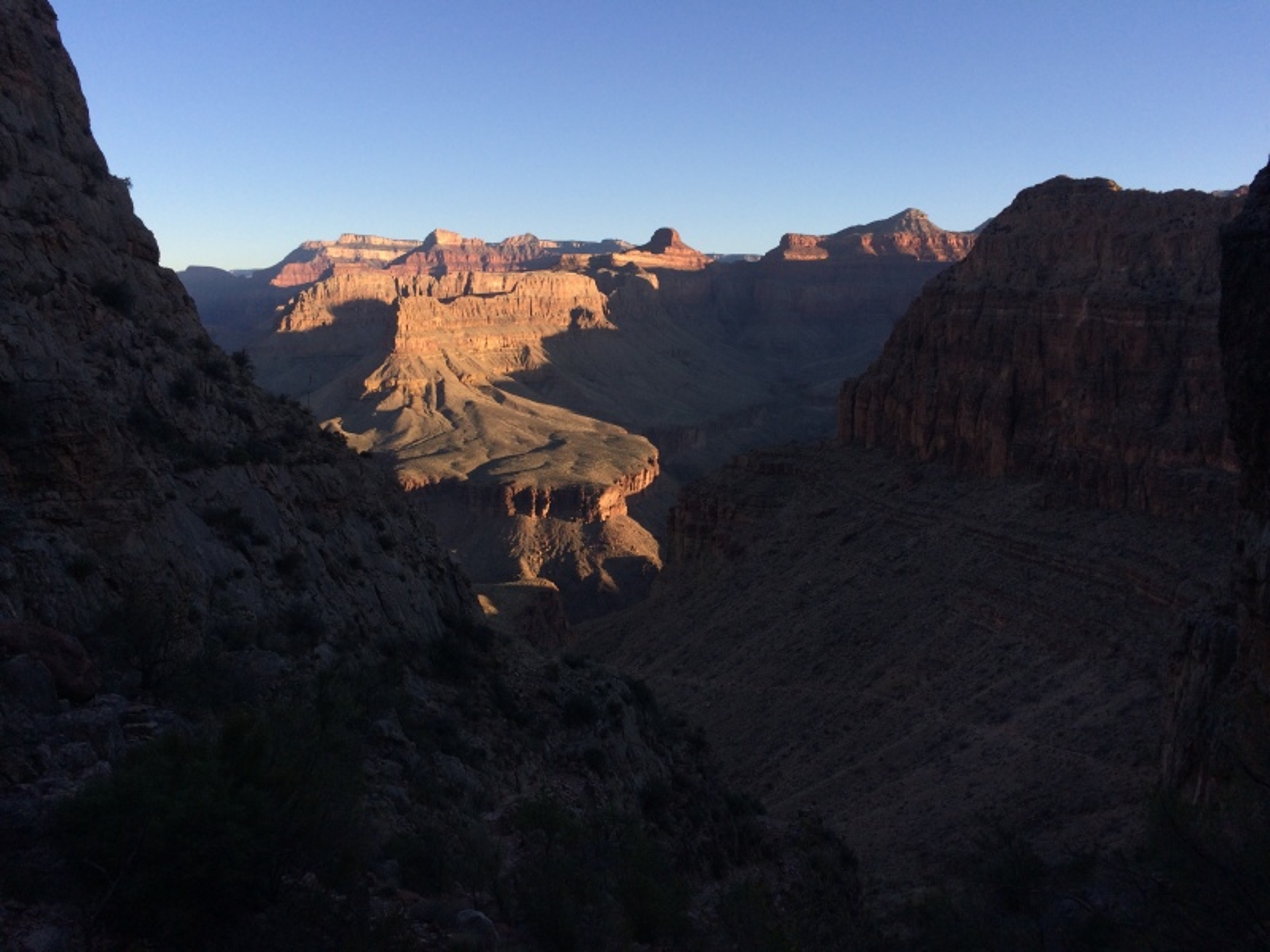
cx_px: 635
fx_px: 1064
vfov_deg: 48.2
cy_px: 476
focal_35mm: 29
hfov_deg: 61.7
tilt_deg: -9.6
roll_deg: +0.2
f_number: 2.2
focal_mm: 4.15
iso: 32
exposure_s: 1/1140
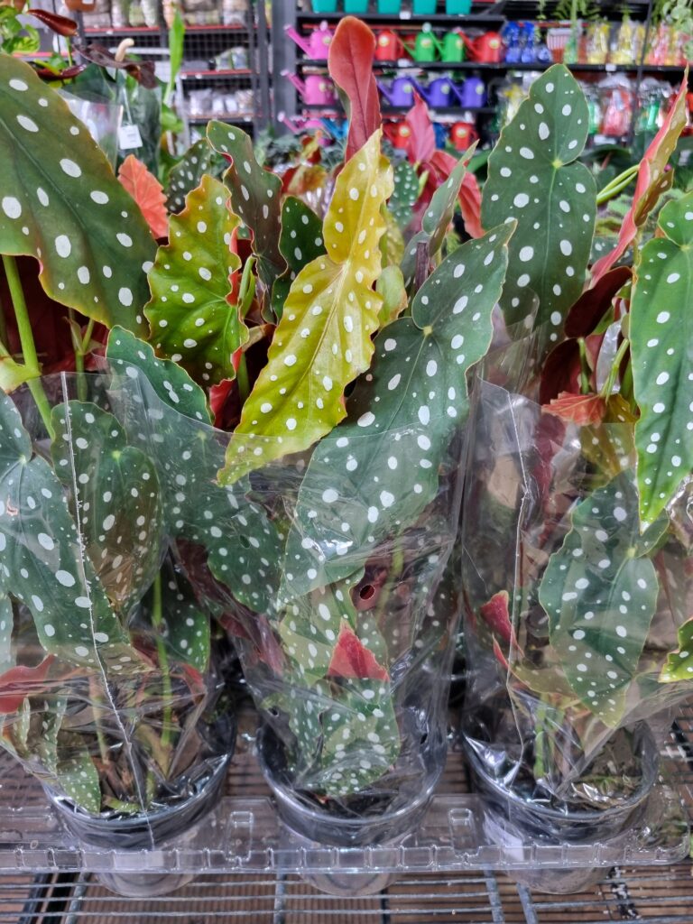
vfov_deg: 67.3
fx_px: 694
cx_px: 346
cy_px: 462
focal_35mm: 26
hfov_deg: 53.1
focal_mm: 5.4
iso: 320
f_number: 1.8
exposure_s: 1/40
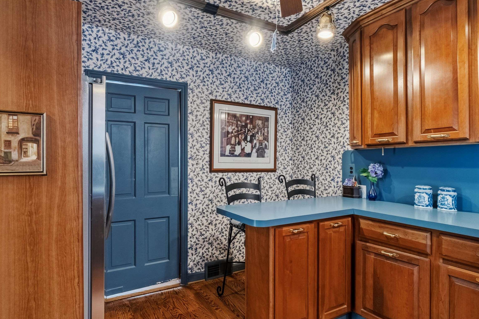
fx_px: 266
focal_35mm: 20
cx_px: 231
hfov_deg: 83.9
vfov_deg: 61.9
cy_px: 161
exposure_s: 1/15
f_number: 7.1
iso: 800
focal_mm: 10
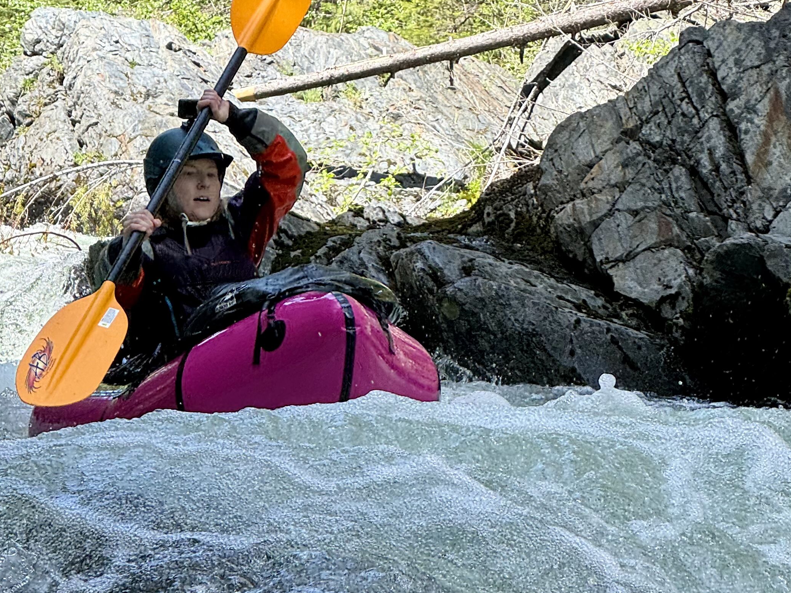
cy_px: 343
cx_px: 317
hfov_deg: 17.6
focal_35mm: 112
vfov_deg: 13.2
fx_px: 2559
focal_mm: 9
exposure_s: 1/190
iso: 25
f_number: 2.8
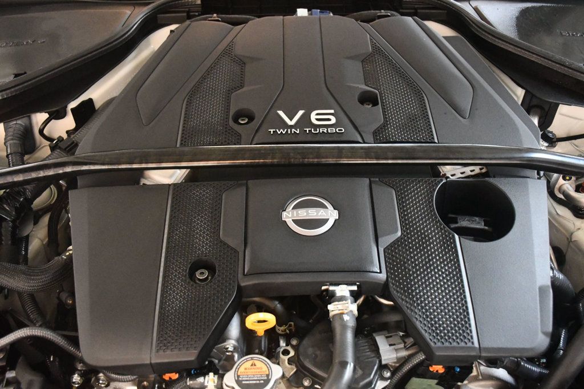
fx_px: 551
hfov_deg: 55.8
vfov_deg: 38.9
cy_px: 194
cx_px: 292
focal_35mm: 34
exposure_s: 1/60
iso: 8000
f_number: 3.8
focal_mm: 23
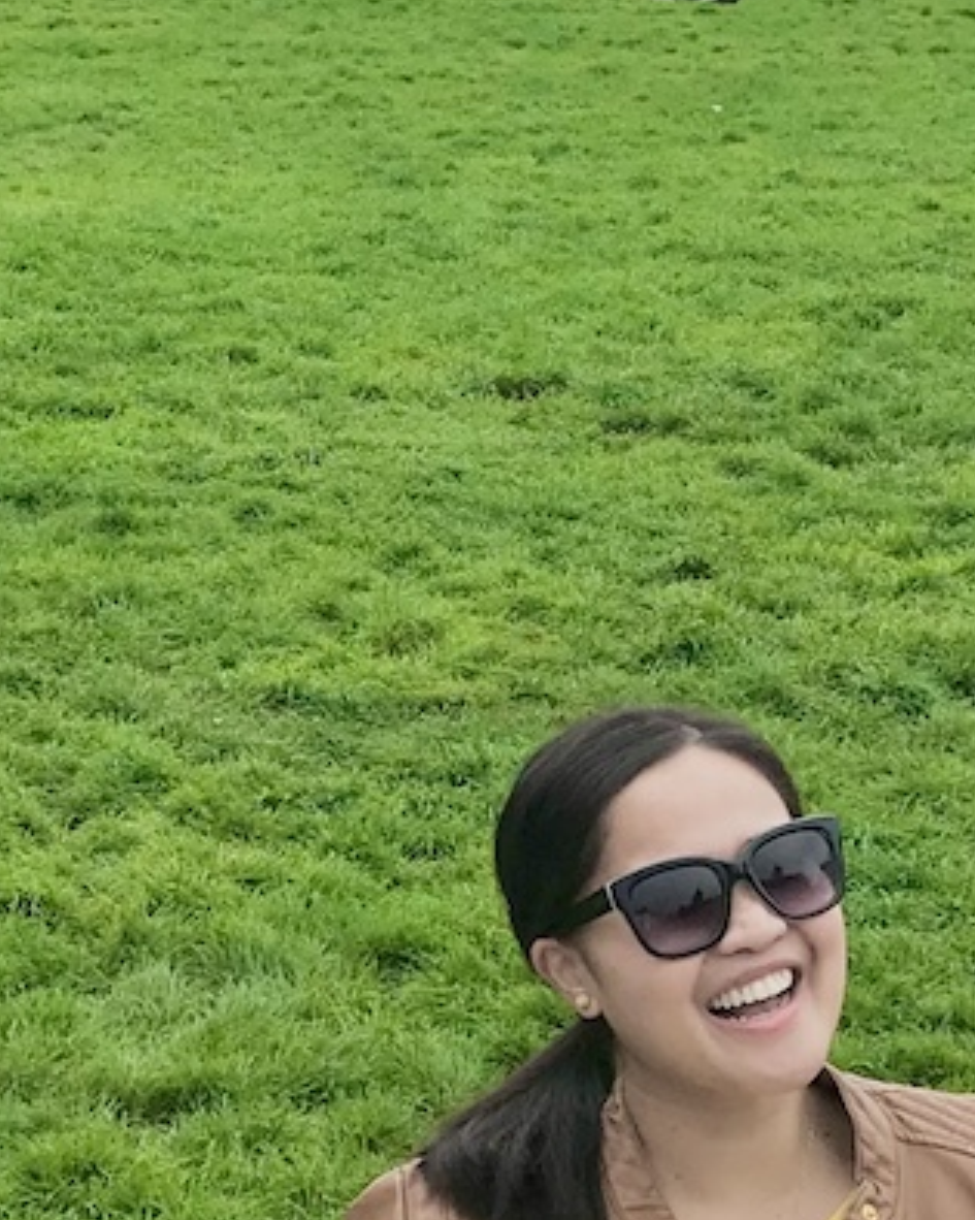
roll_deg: +0.6
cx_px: 279
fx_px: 4005
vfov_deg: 17.3
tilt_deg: +5.7
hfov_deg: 13.8
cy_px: 545
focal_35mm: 111
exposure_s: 1/977
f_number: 1.8
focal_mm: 3.99
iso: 20
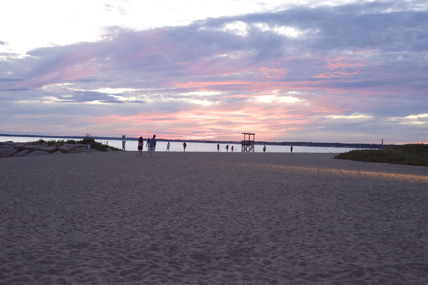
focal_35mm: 50
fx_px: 595
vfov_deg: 27.0
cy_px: 142
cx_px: 214
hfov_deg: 39.6
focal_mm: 50
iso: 3200
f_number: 3.2
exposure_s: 1/200
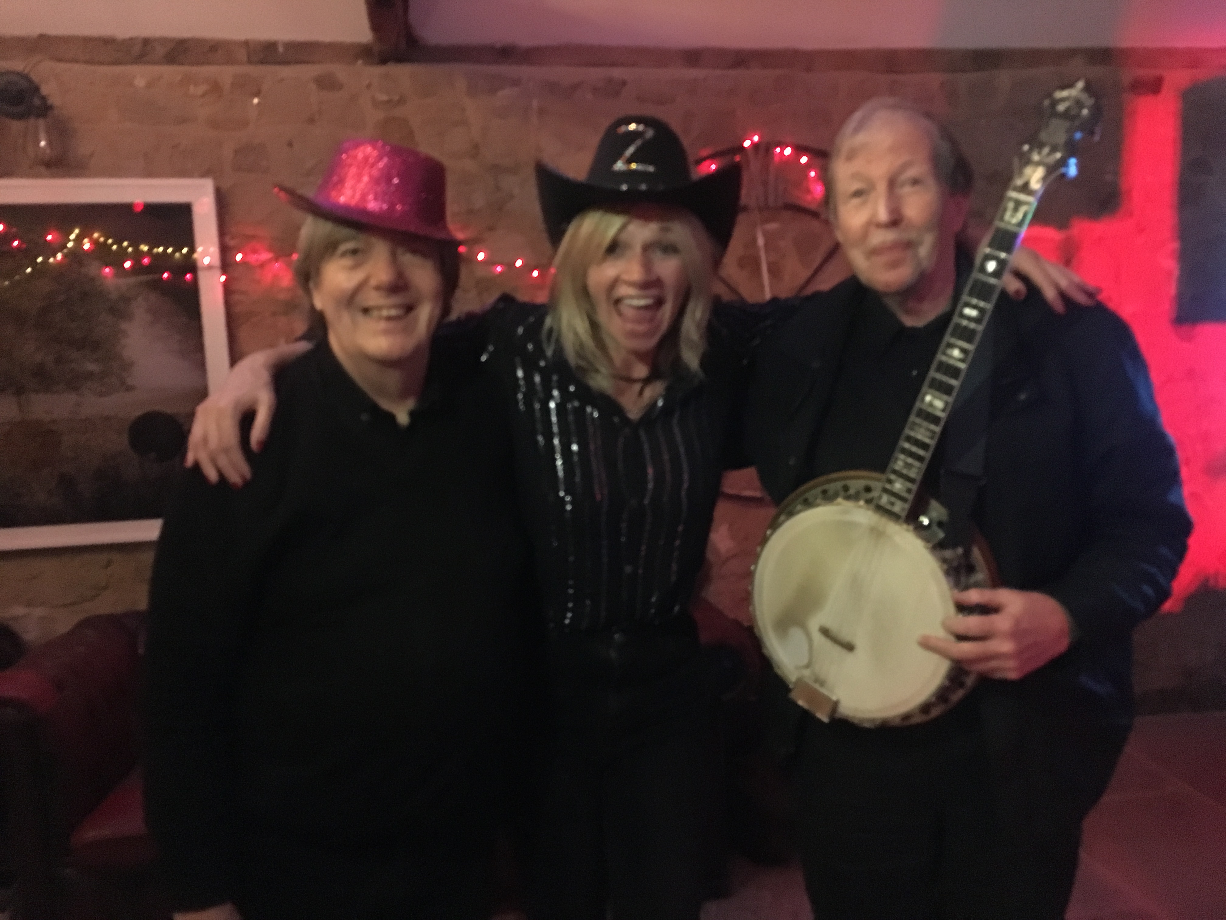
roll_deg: +1.9
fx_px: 1027
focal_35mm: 29
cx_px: 613
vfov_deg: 48.2
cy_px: 460
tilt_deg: -6.5
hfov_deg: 61.7
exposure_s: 1/17
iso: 1250
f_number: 2.2
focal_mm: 4.15
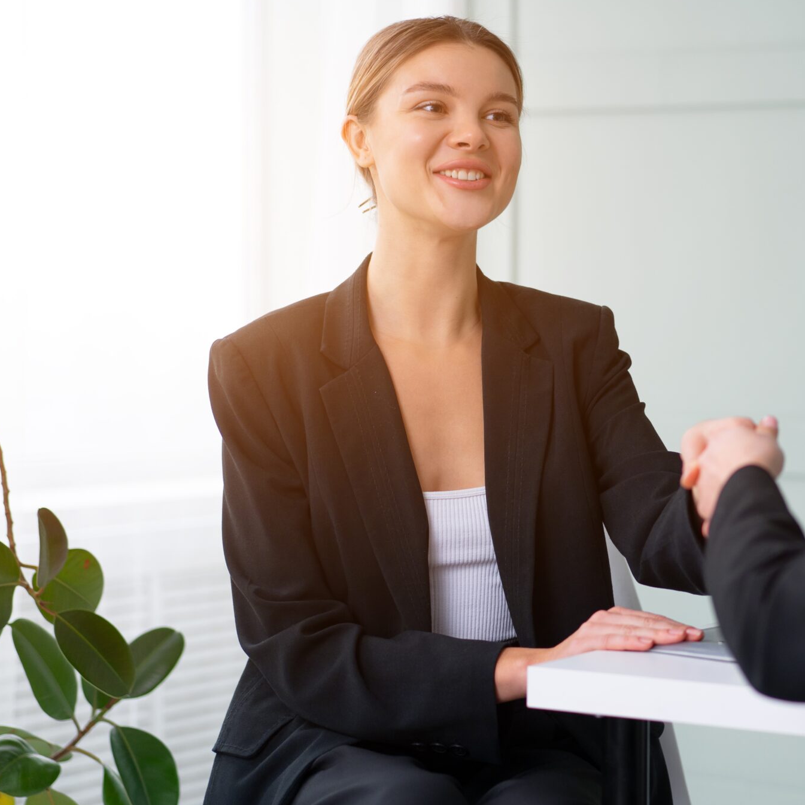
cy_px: 398
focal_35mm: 89
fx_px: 2342
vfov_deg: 19.5
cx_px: 730
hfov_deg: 19.1
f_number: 2.2
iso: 400
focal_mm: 55
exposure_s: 1/200
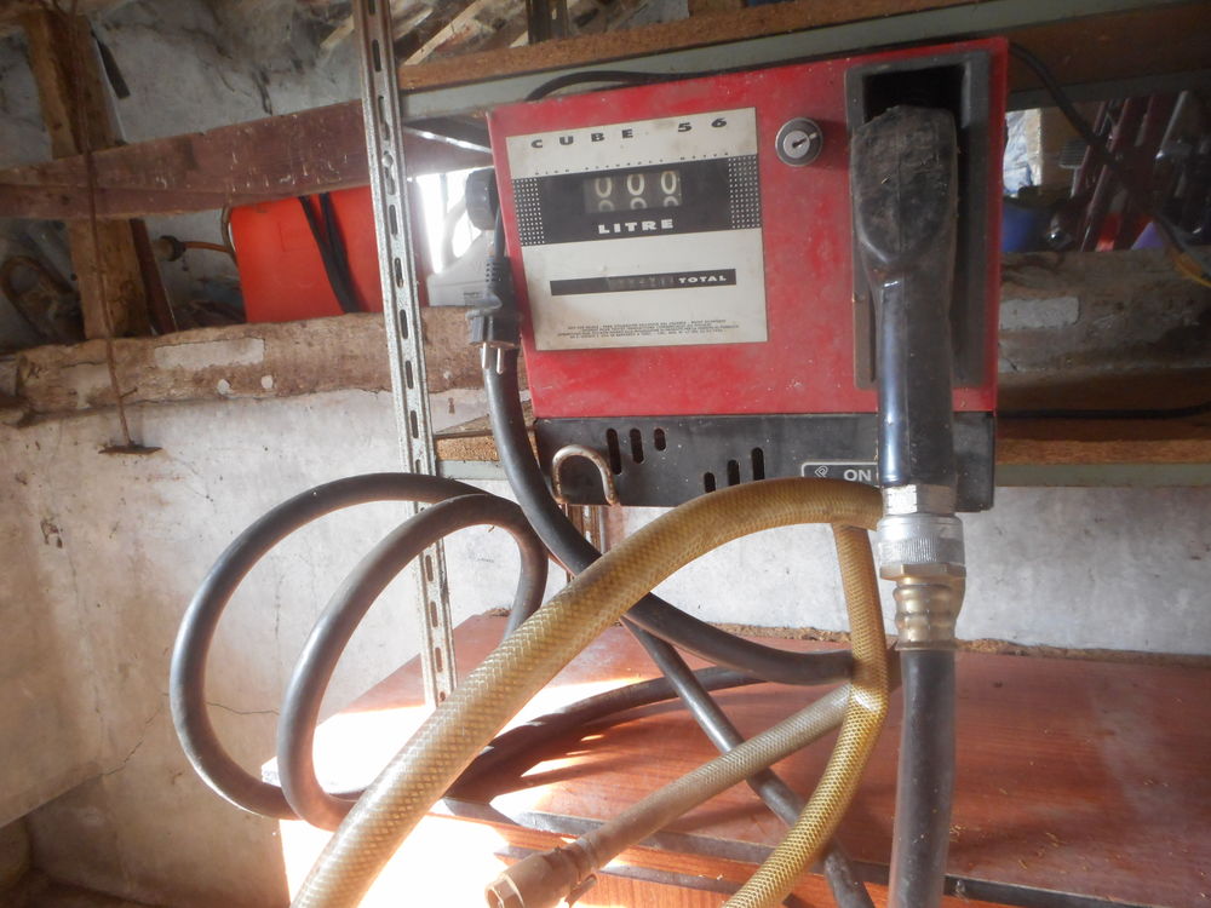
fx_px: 875
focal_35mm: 25
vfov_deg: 54.9
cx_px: 606
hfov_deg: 69.4
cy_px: 454
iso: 280
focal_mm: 4.5
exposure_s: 1/30
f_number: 3.7
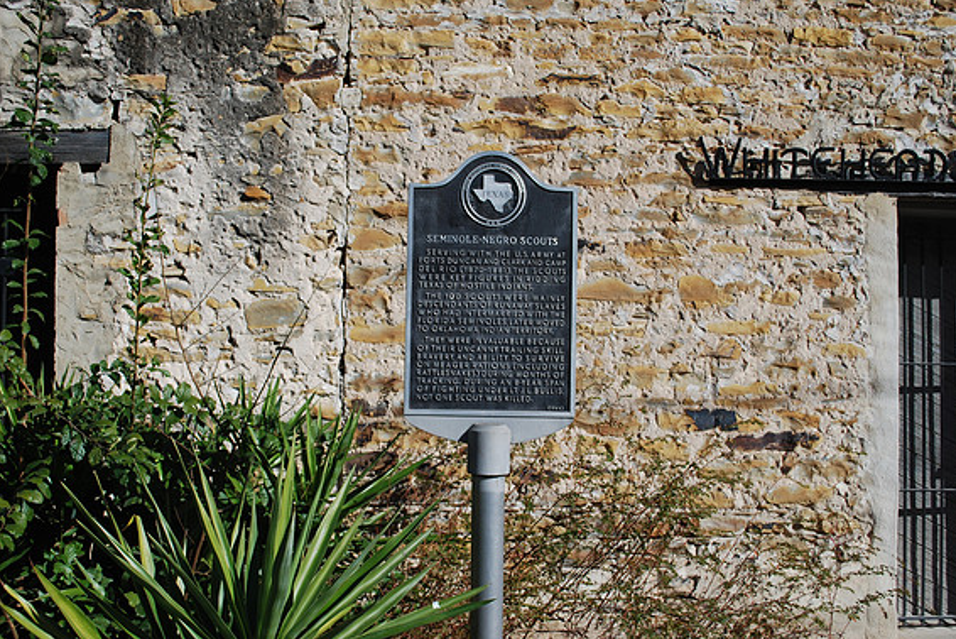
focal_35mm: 40
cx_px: 485
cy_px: 318
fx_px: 1063
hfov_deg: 48.4
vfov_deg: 33.4
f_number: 6.3
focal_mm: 26
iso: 100
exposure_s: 1/125
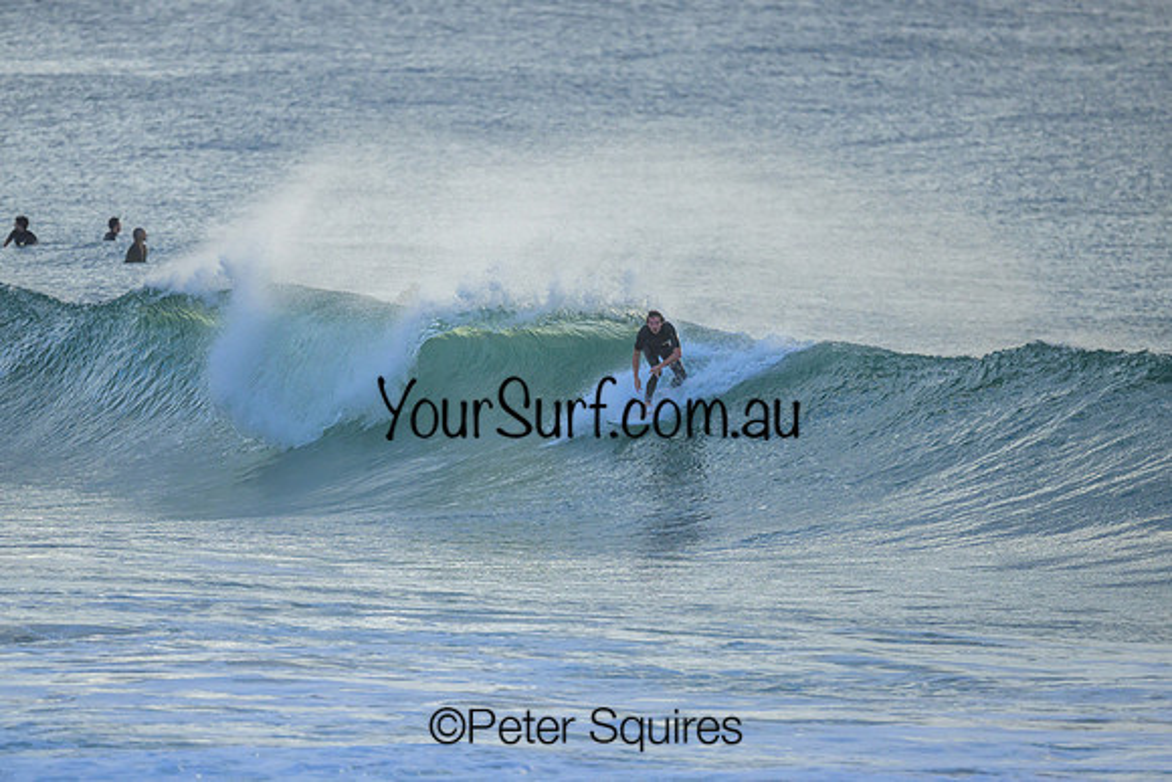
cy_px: 391
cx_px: 586
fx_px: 26049
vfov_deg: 1.7
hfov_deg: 2.6
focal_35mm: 800
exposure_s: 1/2500
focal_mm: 800
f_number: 6.3
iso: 1100
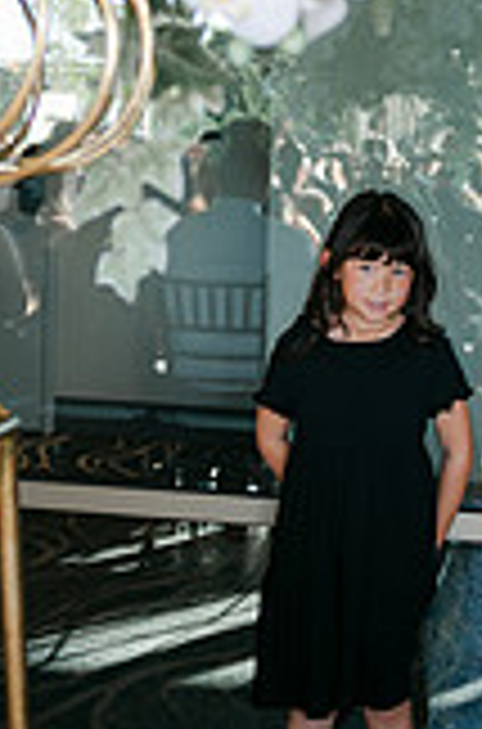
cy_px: 162
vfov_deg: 25.7
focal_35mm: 78
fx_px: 1577
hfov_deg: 17.4
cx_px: 223
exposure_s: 1/250
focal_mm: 28
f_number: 2.8
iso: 280
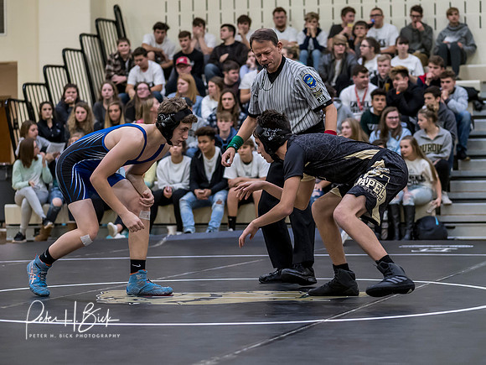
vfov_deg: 13.3
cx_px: 288
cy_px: 175
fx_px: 1563
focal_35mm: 111
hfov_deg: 17.7
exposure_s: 1/640
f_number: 1.8
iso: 1600
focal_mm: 45
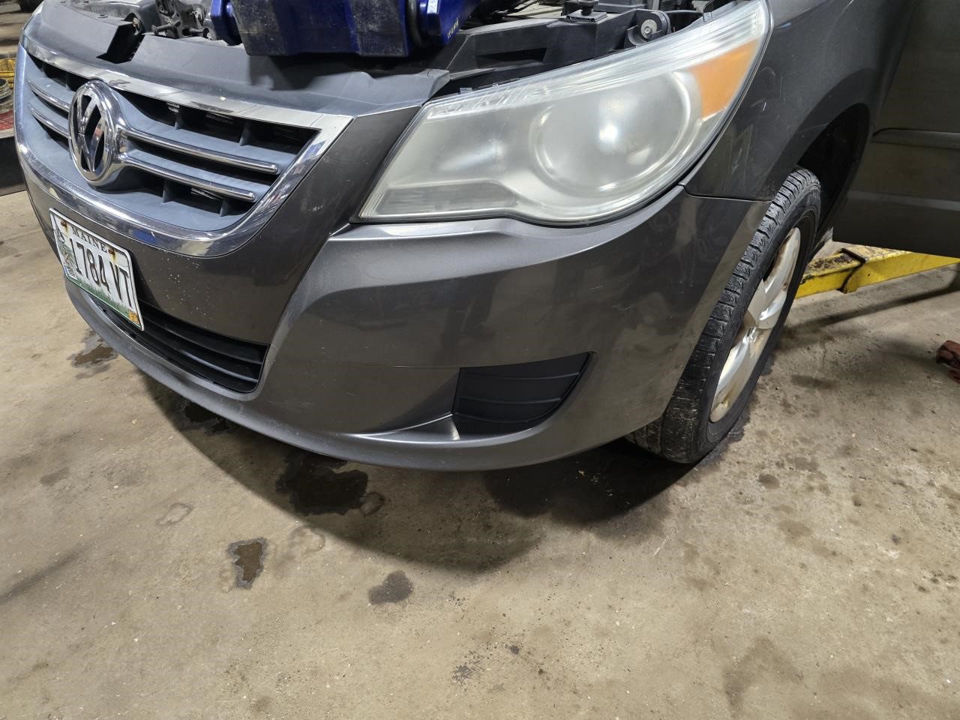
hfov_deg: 73.9
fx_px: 638
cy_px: 360
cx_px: 480
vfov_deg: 58.9
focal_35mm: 23
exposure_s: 1/60
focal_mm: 6.3
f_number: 1.7
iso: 640
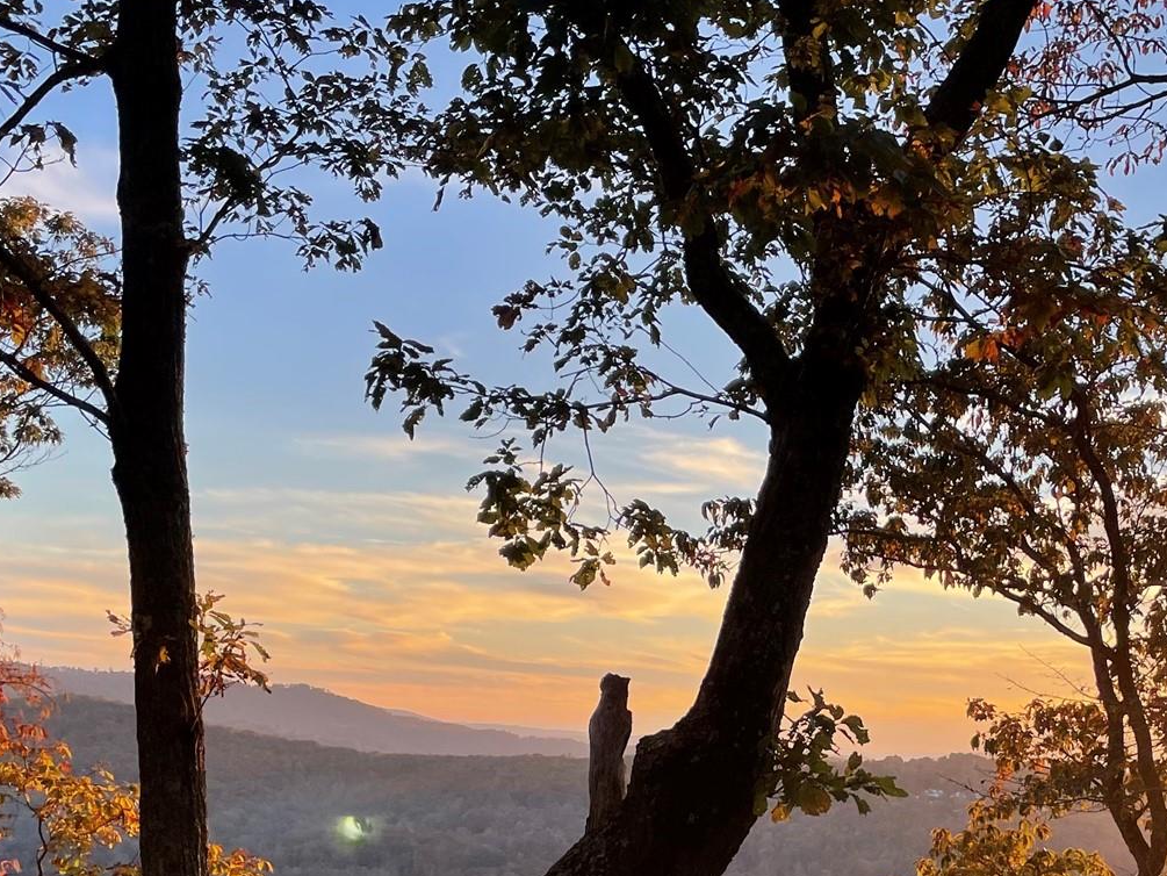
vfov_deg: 26.6
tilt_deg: -0.7
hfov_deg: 35.5
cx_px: 858
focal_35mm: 53
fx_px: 1787
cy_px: 790
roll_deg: -2.4
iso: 32
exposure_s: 1/629
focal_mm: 4.2
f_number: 1.6
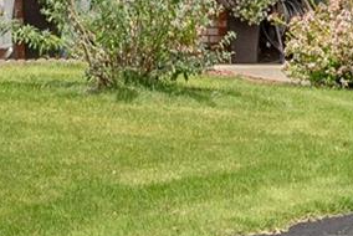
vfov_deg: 6.2
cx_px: -68
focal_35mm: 216
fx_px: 2120
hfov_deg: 9.4
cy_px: -253
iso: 320
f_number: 7.1
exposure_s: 1/1250
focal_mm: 30
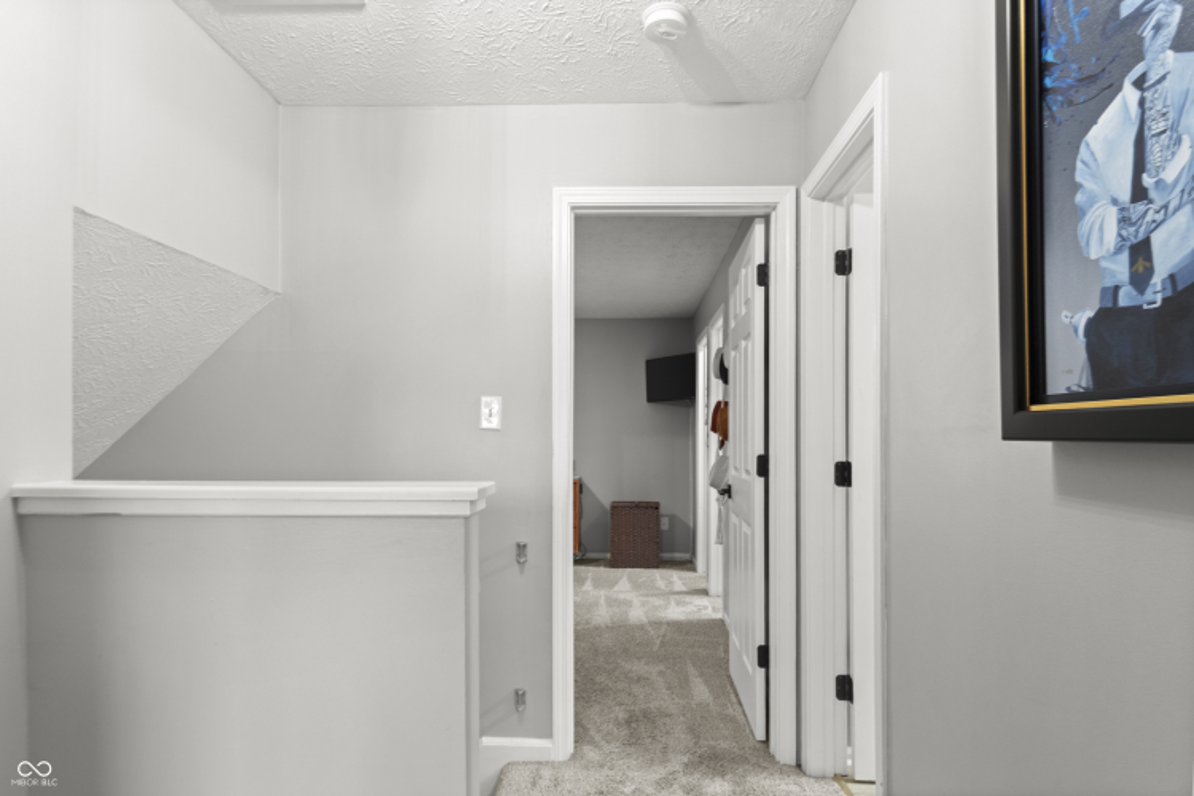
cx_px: 597
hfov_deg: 90.0
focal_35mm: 18
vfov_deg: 67.4
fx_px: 597
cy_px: 398
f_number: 9
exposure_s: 2
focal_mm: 12
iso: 250
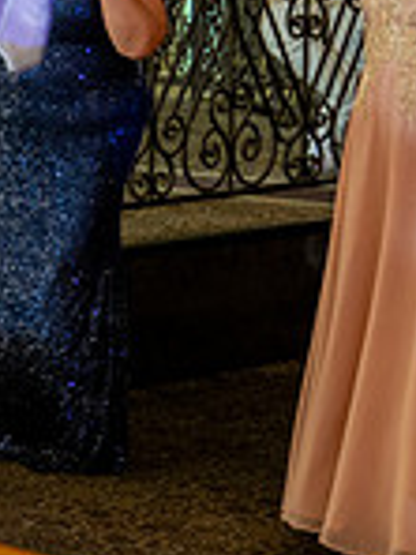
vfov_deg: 13.0
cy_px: 48
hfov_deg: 7.9
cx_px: -1010
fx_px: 2420
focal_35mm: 151
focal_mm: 27
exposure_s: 1/80
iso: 800
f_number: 4
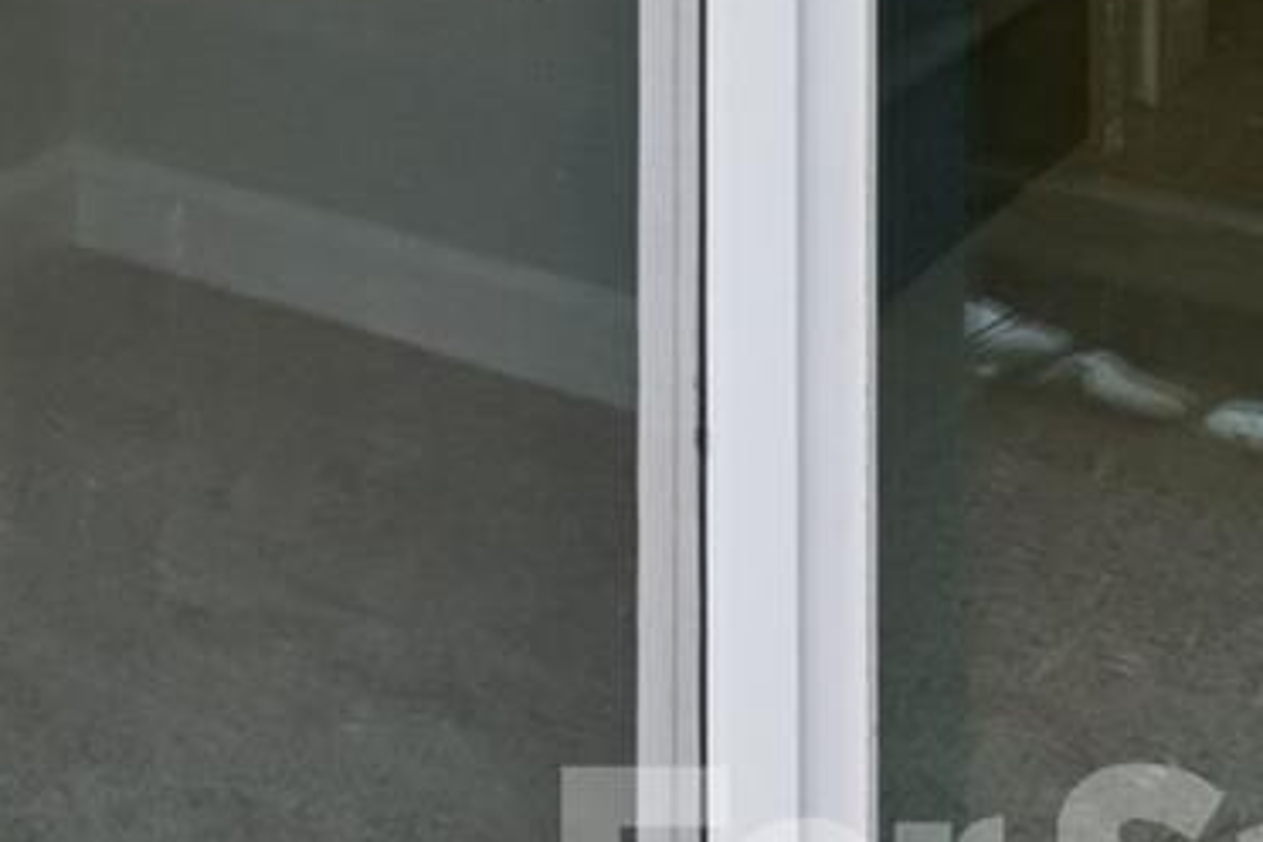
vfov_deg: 14.5
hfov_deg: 14.7
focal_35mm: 77
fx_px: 2701
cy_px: -884
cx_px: -1833
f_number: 8
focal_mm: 14
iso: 100
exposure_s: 1/80
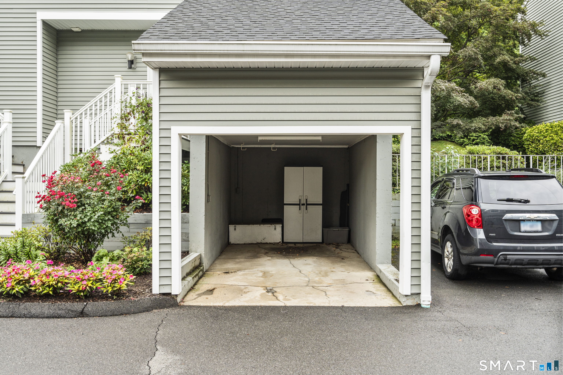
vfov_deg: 37.9
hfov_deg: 54.4
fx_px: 547
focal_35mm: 35
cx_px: 282
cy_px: 188
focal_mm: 35
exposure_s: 1/13
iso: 200
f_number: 9
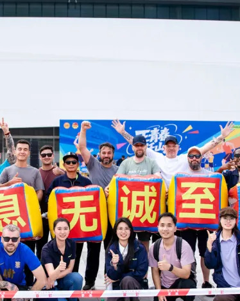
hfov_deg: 22.9
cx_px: 80
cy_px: 187
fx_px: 589
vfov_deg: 28.5
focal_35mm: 66
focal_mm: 30.6
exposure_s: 1/1000
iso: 100
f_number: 2.8
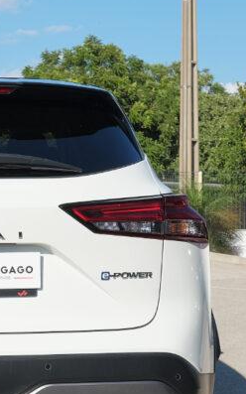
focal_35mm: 100
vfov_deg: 20.7
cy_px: 278
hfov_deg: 12.8
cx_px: -47
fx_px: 1073
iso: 160
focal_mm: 25.6
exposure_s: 1/320
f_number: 9
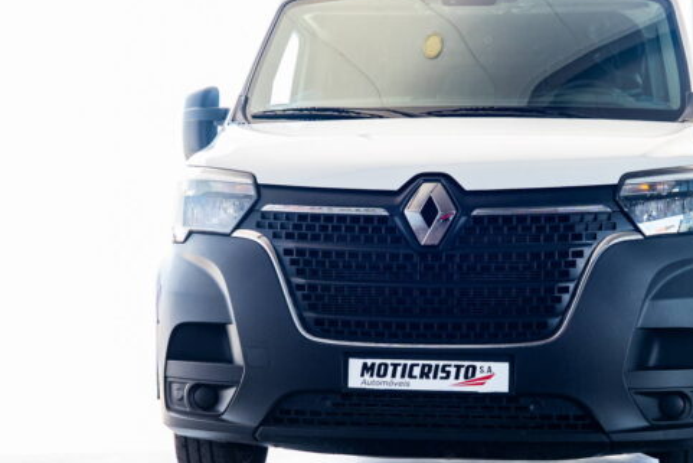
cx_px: 437
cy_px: 245
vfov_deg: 20.3
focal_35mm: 67
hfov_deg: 29.9
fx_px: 1290
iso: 800
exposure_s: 1/250
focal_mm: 28
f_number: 4
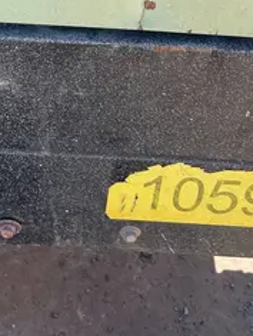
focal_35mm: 81
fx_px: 787
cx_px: 63
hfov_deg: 18.1
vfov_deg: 20.2
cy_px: -187
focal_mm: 4.2
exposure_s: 1/1350
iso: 50
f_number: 1.6
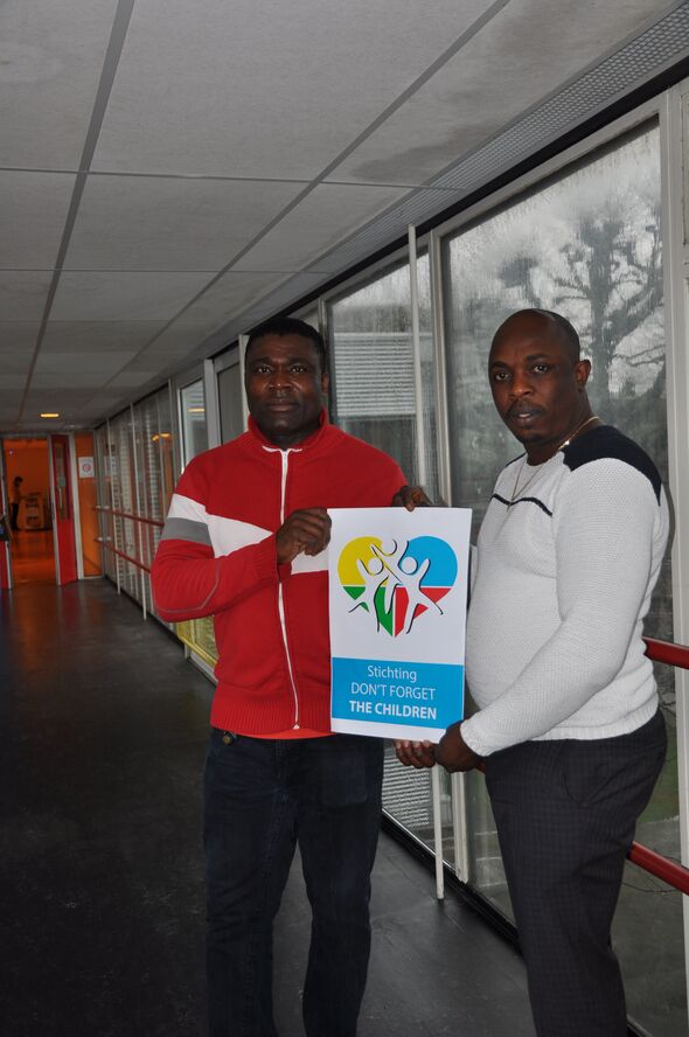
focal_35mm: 36
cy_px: 518
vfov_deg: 53.2
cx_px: 344
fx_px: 1036
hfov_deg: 36.8
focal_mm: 24
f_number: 4
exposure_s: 1/60
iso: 250
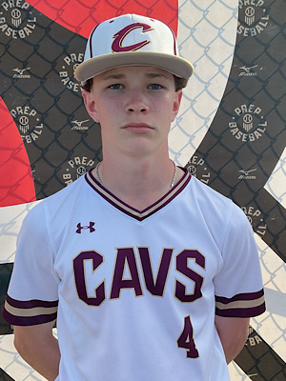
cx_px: 143
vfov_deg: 61.7
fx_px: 319
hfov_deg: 48.2
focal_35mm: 29
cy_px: 190
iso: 16
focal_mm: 3
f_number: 1.8
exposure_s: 1/759
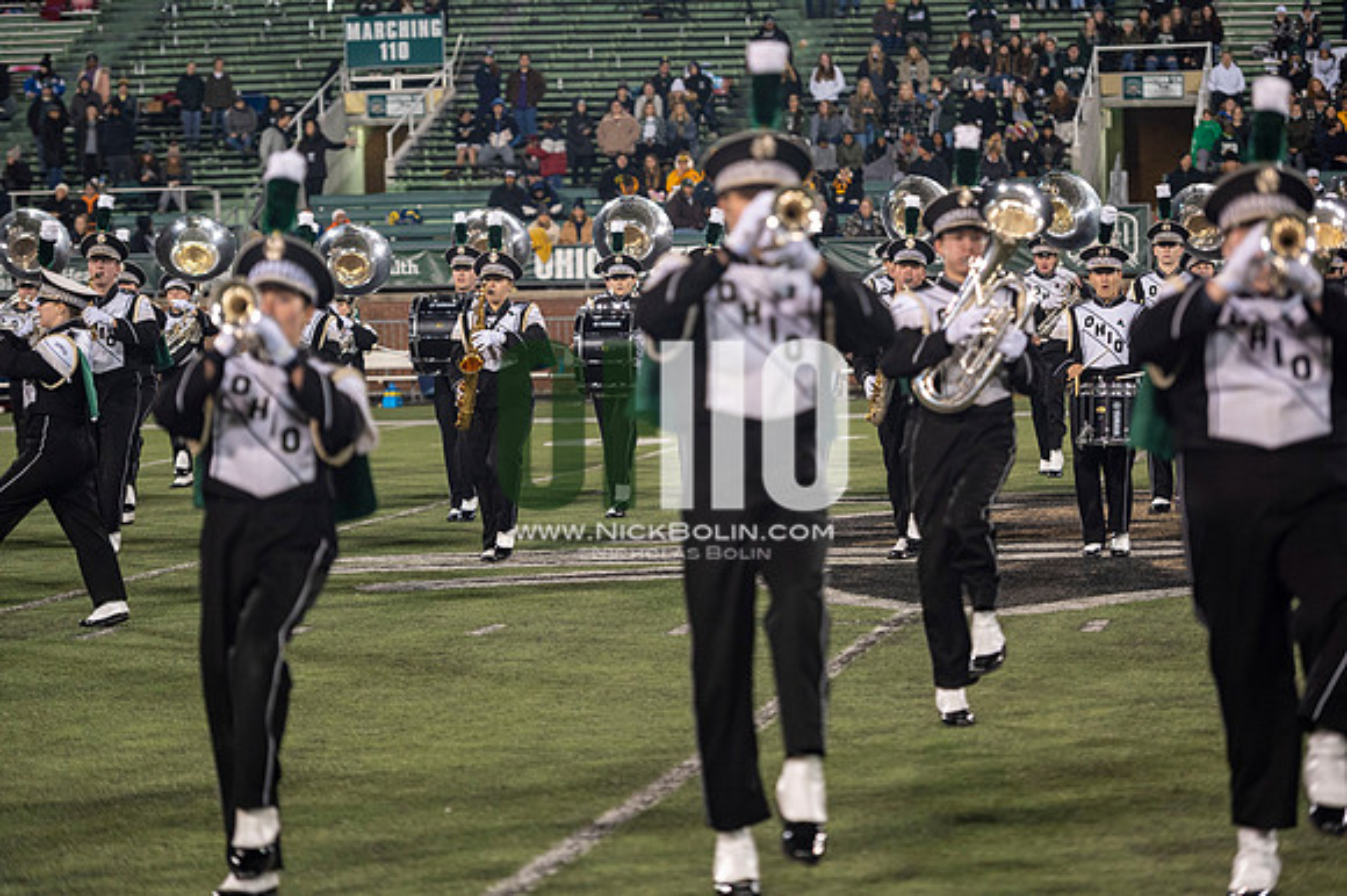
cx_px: 674
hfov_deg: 17.7
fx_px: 4338
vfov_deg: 11.8
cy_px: 448
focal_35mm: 116
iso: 1000
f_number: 2.8
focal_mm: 116
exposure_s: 1/500
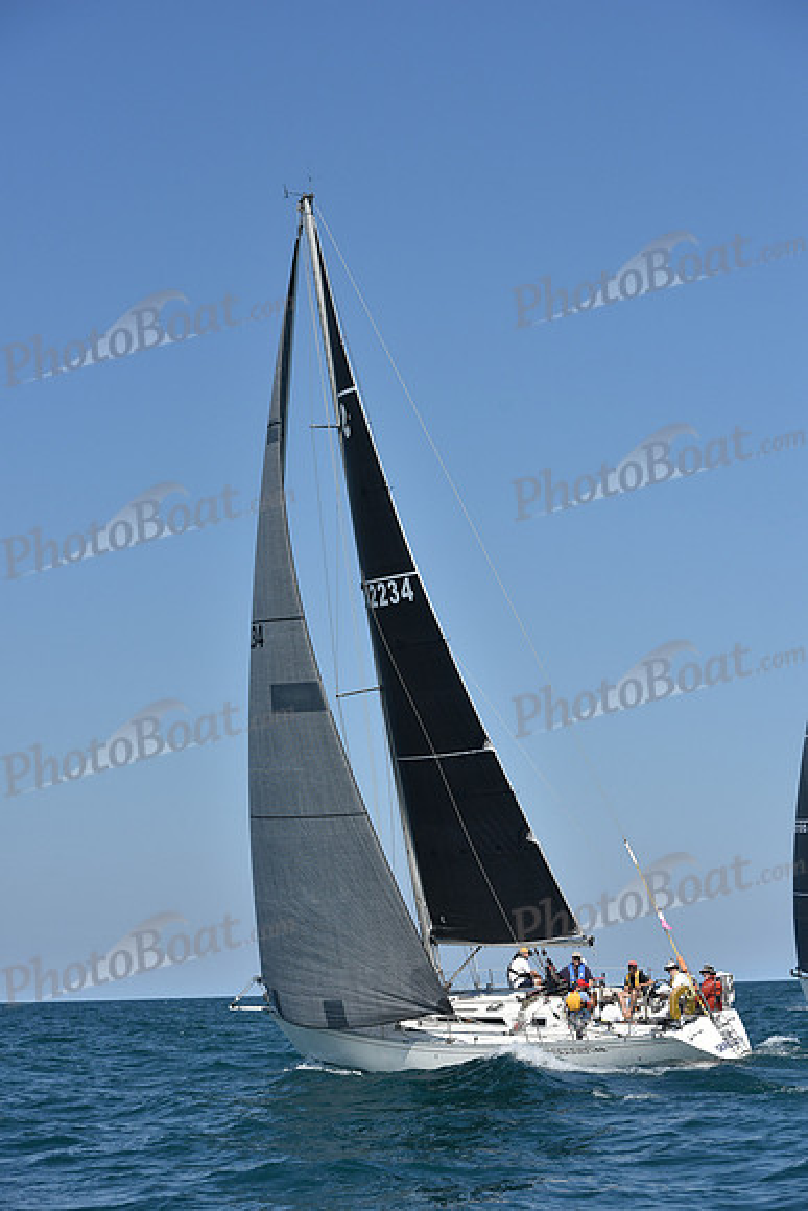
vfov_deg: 28.8
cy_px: 606
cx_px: 404
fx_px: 2355
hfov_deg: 19.5
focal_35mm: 70
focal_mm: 70
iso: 250
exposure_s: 1/1600
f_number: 7.1
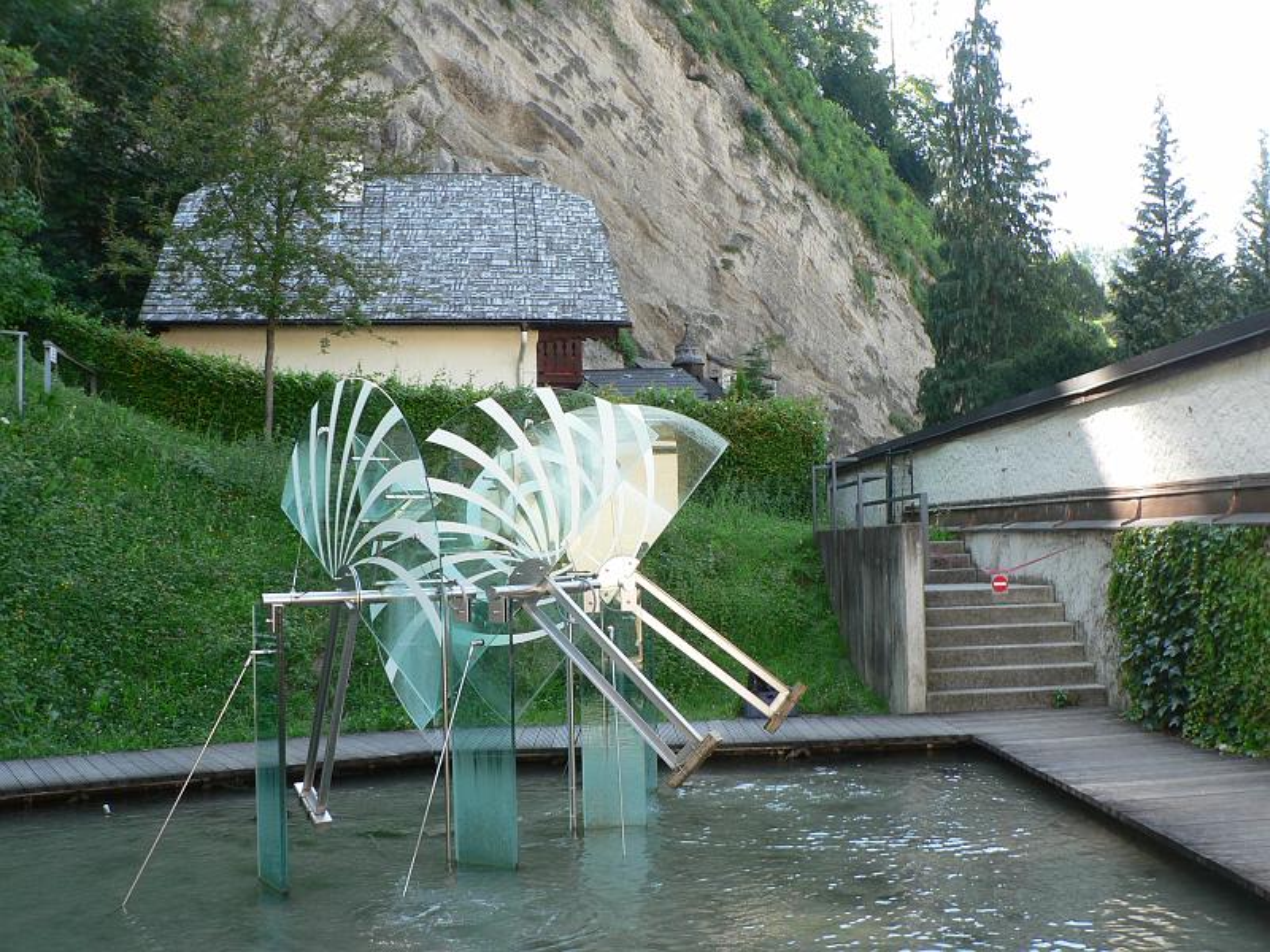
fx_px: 1321
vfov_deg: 39.7
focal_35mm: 36
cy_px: 476
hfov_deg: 51.4
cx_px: 635
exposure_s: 1/80
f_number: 3.6
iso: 80
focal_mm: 6
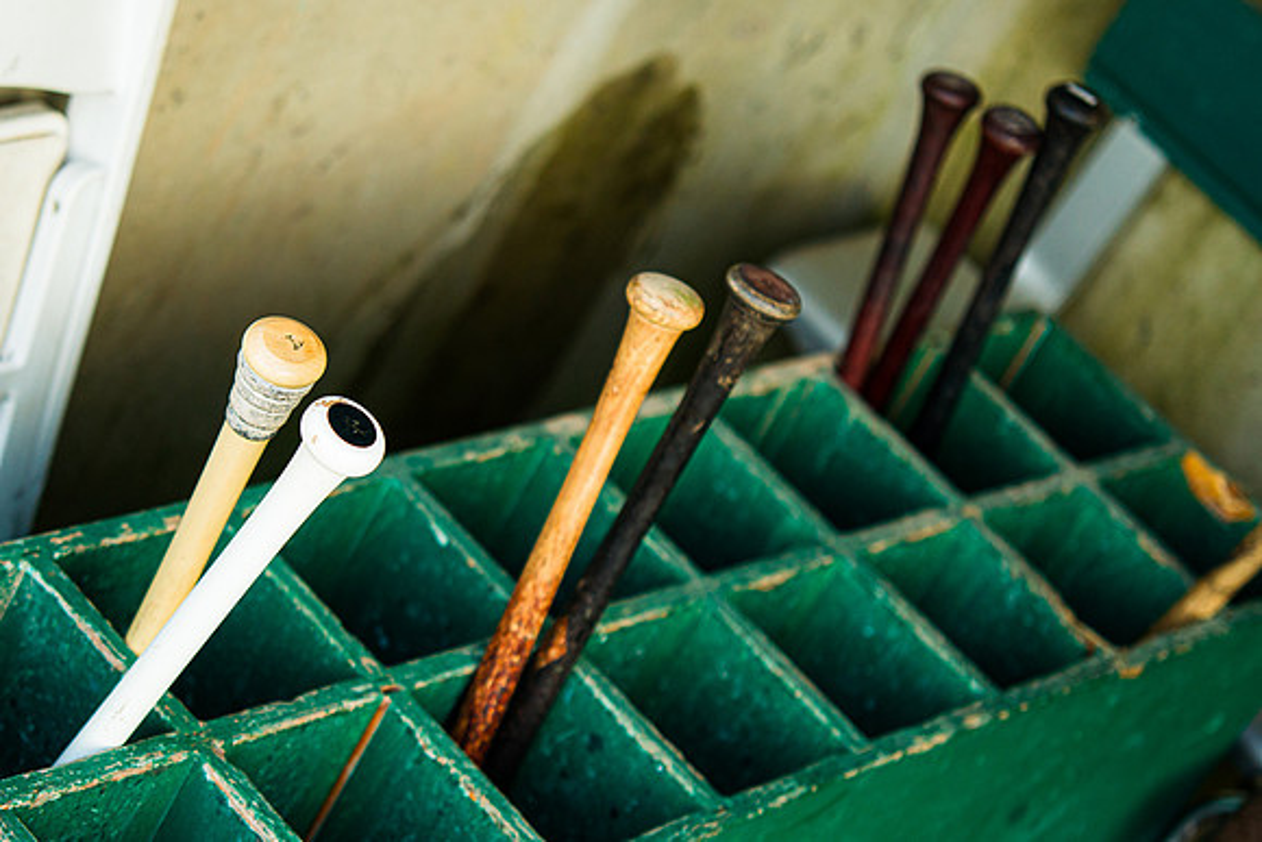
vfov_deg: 14.0
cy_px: 448
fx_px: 3431
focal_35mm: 98
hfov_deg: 20.8
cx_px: 541
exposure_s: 1/500
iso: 400
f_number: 2.8
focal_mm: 75
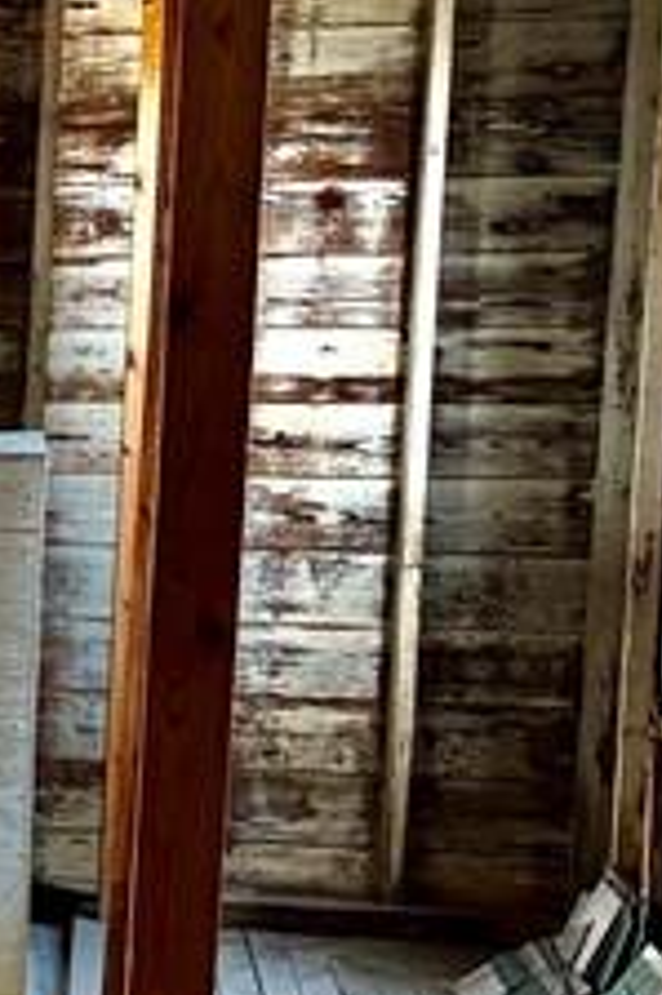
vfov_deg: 17.9
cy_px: 706
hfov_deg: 9.8
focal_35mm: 114
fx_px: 3149
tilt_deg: -6.2
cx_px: -1191
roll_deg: -0.1
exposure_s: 1/121
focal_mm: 6.76
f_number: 1.78
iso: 200
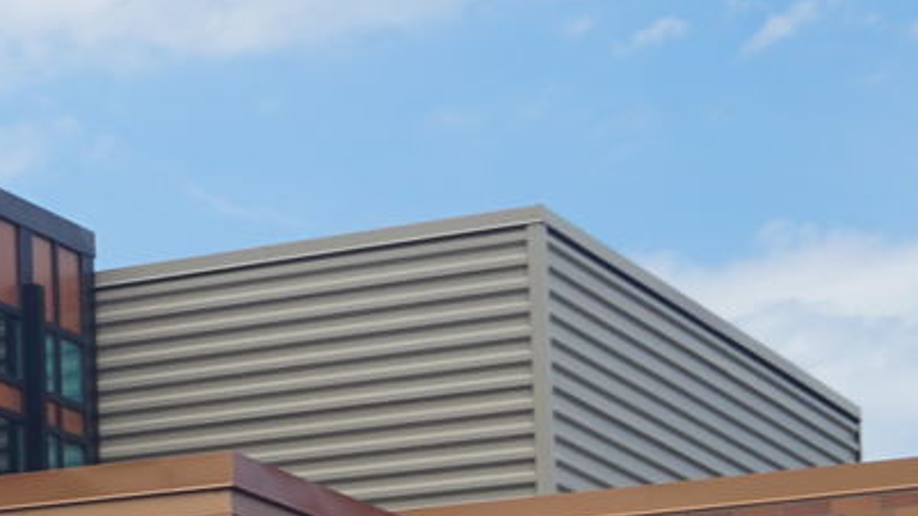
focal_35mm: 150
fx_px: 3651
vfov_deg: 7.9
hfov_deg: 12.4
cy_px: 760
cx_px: -1000
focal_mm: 20
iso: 100
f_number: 11
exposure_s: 1/125
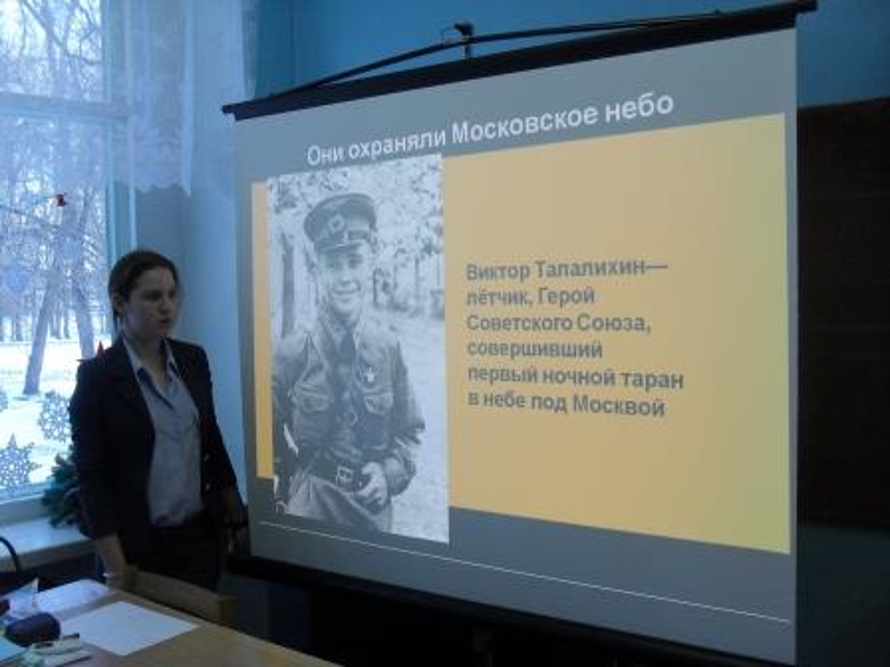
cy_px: 334
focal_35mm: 38
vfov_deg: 37.7
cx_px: 445
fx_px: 977
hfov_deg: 49.0
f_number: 2.8
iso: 80
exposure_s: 1/45
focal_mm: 6.3
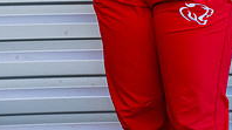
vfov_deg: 7.0
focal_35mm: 167
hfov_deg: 12.9
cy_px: -131
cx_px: 163
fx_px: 1027
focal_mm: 70
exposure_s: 1/125
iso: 250
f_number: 5.6
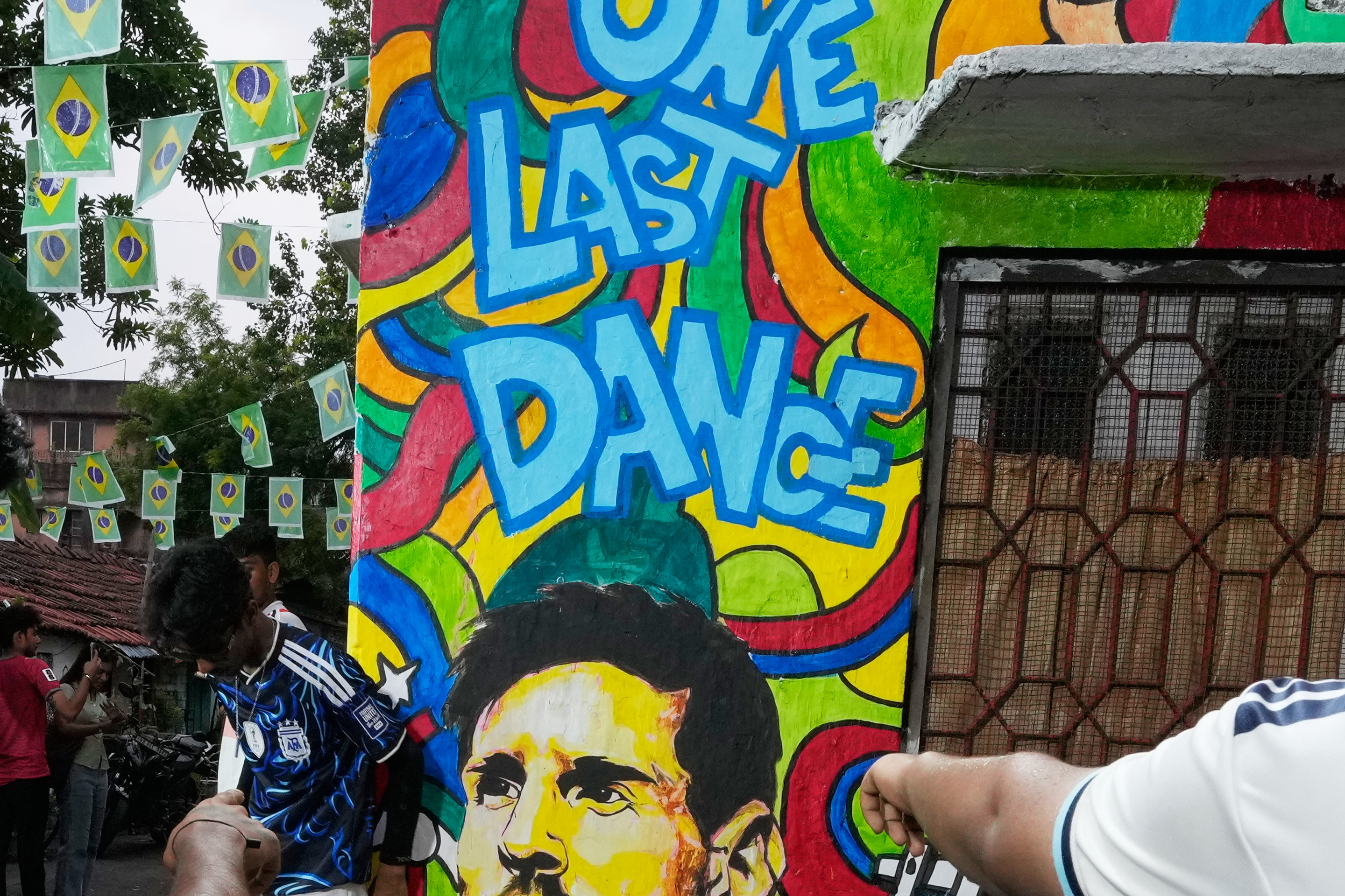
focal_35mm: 42
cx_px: 382
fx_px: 1569
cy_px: 857
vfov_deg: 30.1
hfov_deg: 45.2
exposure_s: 1/60
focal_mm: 14
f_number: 10
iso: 1600
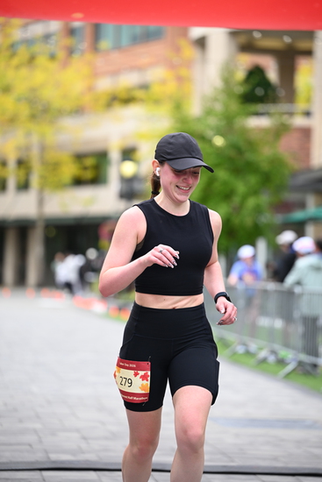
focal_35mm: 125
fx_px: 1676
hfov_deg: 11.0
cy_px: 241
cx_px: 161
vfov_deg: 16.4
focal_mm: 125
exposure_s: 1/2000
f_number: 2.8
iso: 640
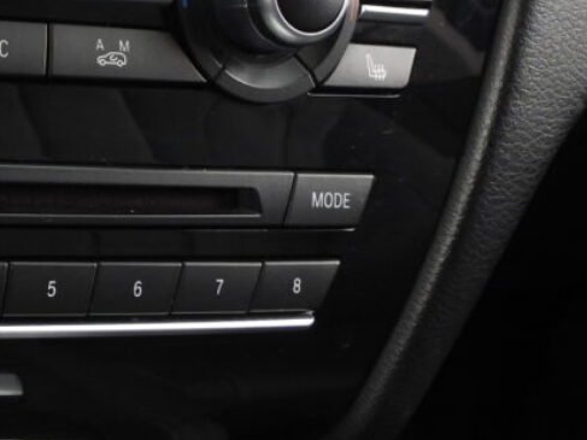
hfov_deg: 15.6
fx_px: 2034
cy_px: 75
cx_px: -175
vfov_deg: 12.3
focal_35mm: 120
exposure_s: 1/30
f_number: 3.2
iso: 200
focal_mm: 7.4
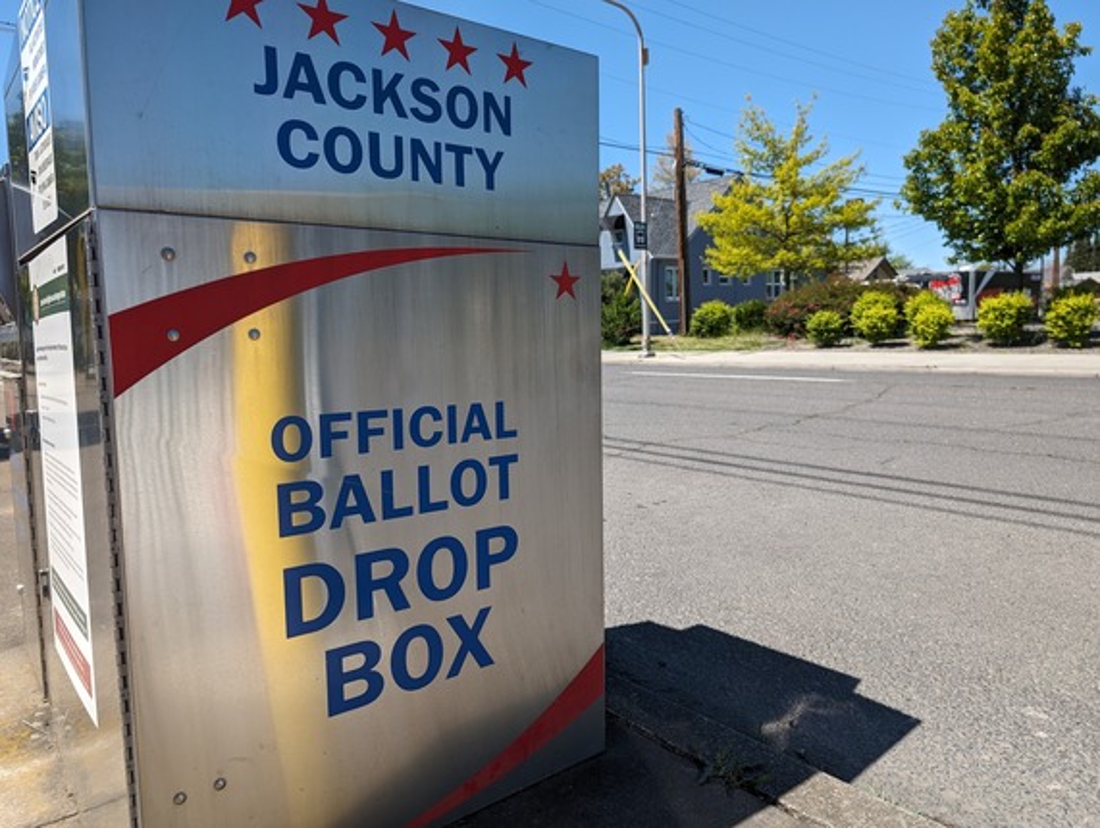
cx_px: 550
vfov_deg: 56.9
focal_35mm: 24
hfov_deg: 71.5
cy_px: 414
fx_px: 764
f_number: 1.68
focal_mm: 6.9
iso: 20
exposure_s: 1/778
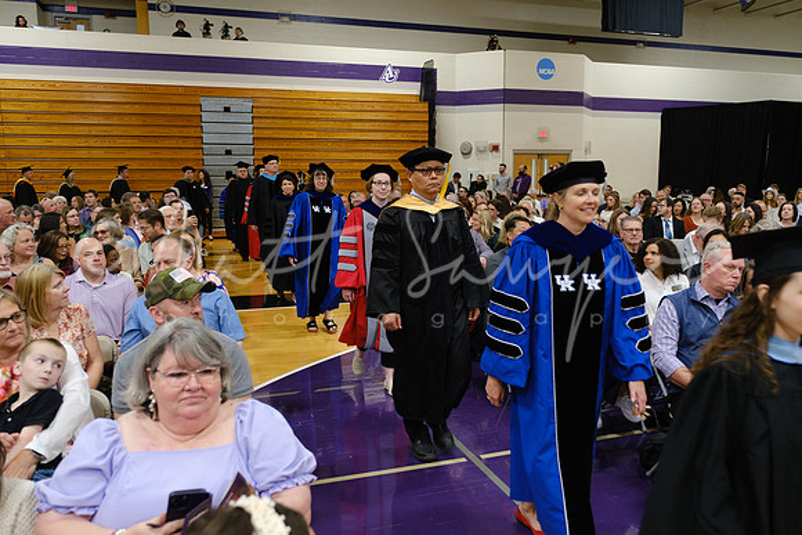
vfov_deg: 46.4
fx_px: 624
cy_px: 268
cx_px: 401
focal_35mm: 28
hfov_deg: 65.5
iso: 1600
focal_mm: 18.7
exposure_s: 1/125
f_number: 2.8
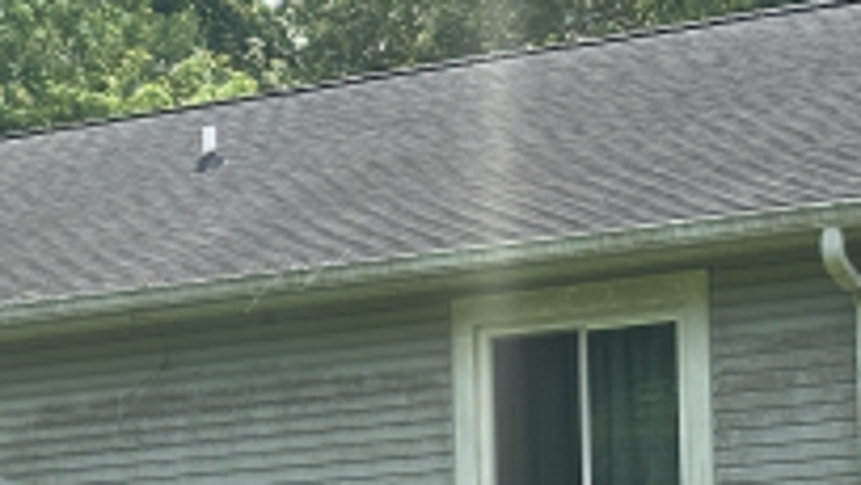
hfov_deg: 12.2
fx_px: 3906
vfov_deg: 7.1
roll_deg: +0.7
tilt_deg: +2.5
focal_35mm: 171
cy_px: 595
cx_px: -281
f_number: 1.78
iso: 64
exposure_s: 1/1953
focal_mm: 6.86
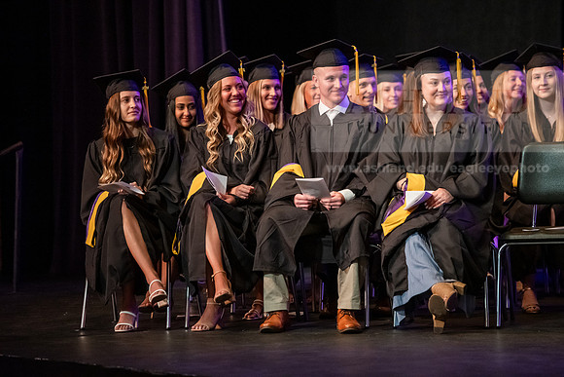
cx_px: 282
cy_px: 188
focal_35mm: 175
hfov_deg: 11.7
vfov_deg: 7.9
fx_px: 2742
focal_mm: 175
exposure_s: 1/200
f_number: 3.2
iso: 5000
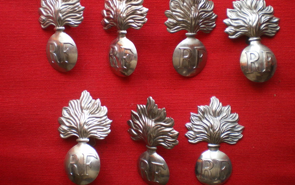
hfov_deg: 48.2
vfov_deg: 31.2
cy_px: 86
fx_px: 330
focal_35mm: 41
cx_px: 148
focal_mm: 6.3
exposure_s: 1/50
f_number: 3.1
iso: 125
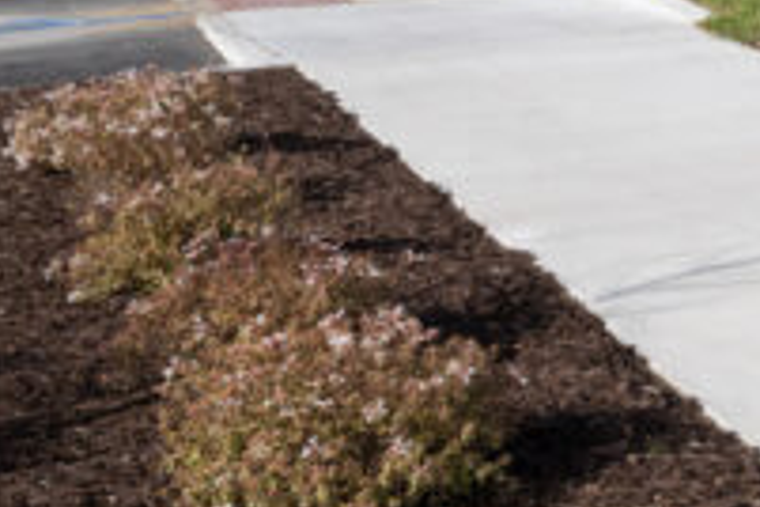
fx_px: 2259
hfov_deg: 14.2
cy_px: -392
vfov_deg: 11.9
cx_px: 1739
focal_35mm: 107
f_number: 11
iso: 160
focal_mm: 21
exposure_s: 1/200
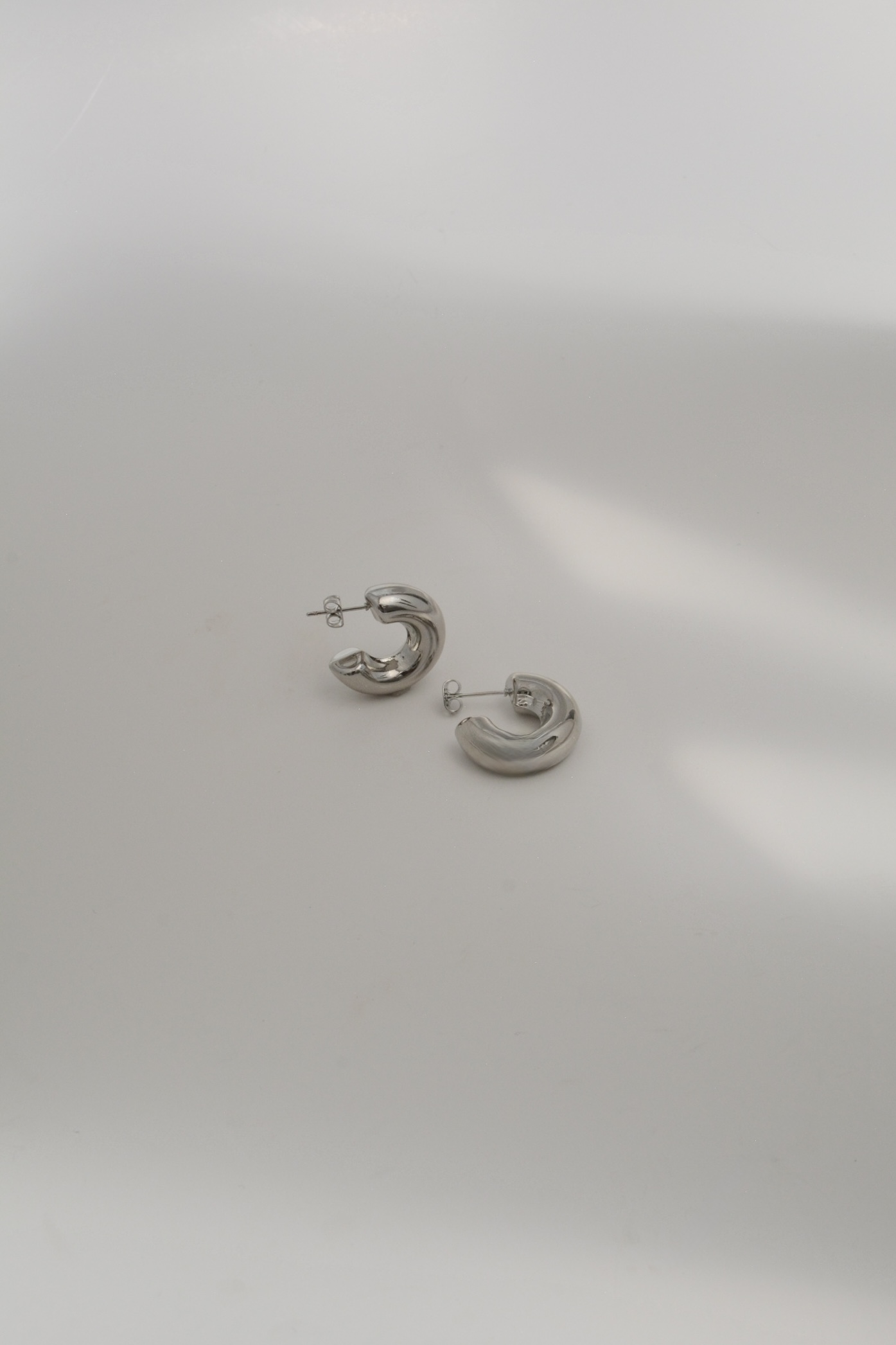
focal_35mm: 48
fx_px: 1792
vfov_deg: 41.1
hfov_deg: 28.1
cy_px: 672
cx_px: 448
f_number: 16
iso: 500
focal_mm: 32
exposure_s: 1/1000
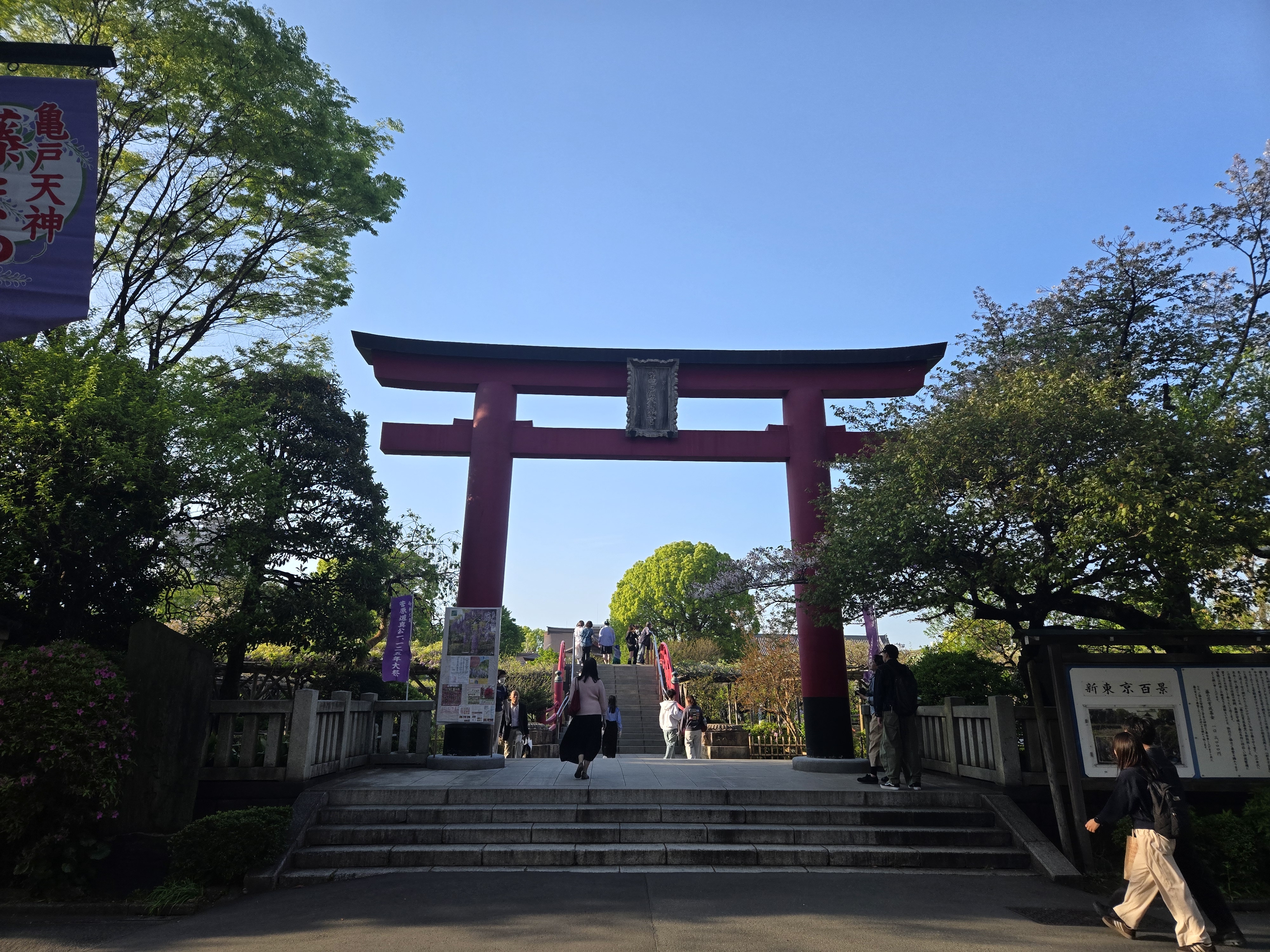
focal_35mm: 23
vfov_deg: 58.9
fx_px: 844
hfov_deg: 73.9
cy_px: 476
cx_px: 635
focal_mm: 5.4
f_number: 1.8
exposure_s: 1/2163
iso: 80
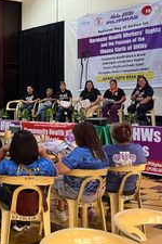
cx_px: -45
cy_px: 92
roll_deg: -0.9
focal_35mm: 54
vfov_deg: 36.7
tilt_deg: +3.4
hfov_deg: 22.6
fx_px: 364
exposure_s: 1/60
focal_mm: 5.1
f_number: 1.6
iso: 500
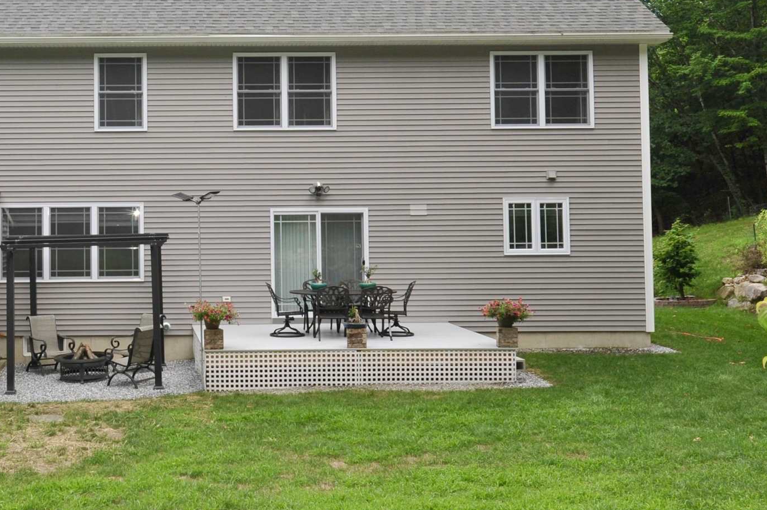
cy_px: 178
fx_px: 1043
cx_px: 157
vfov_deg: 27.4
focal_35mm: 49
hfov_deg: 38.9
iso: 560
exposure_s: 1/125
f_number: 8
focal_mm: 22
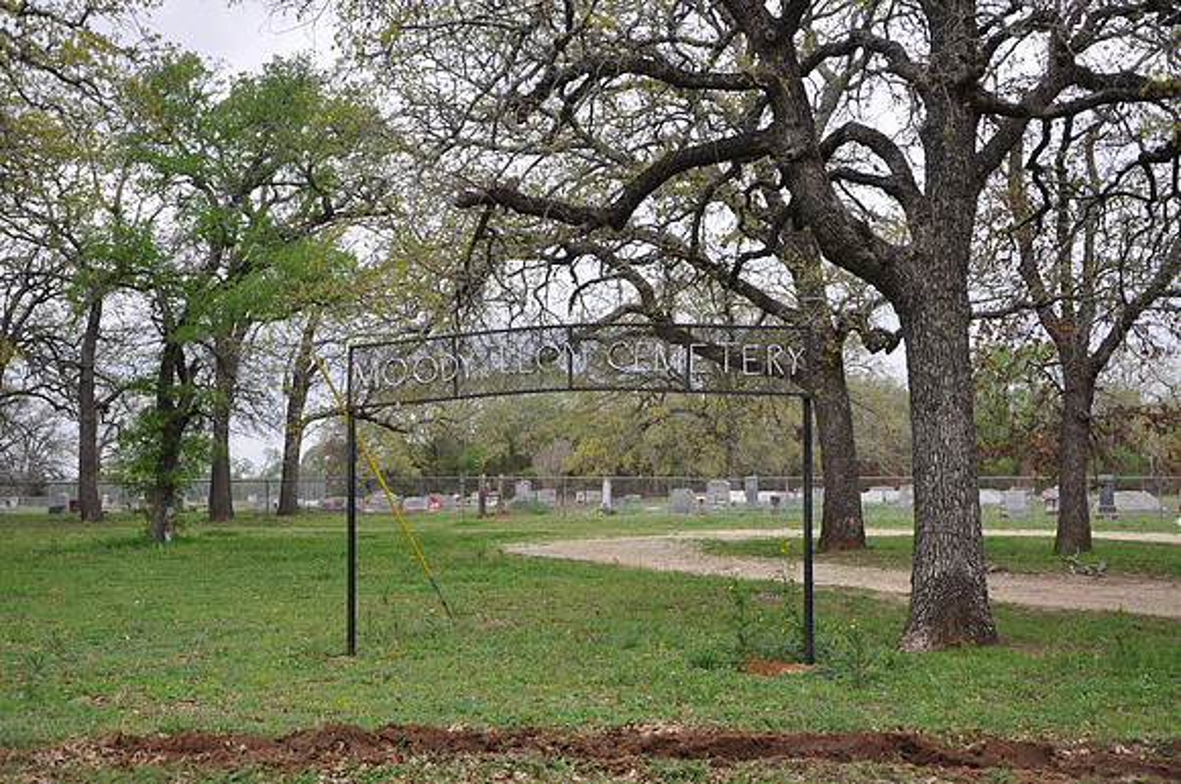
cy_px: 392
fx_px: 1572
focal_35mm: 48
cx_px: 590
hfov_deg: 41.2
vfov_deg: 28.0
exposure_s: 1/125
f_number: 5.6
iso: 200
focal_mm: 32
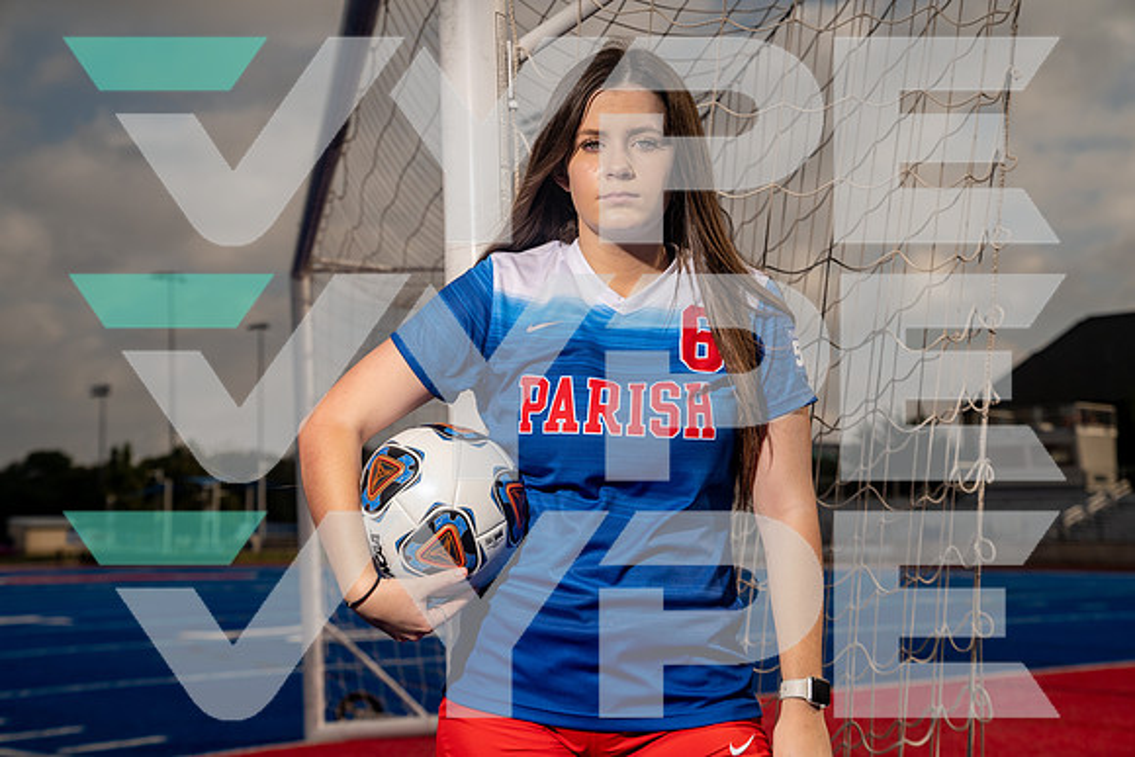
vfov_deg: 22.3
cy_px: 378
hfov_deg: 32.9
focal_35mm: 61
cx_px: 568
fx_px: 1924
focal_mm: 61
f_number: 5.6
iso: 100
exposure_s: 1/250
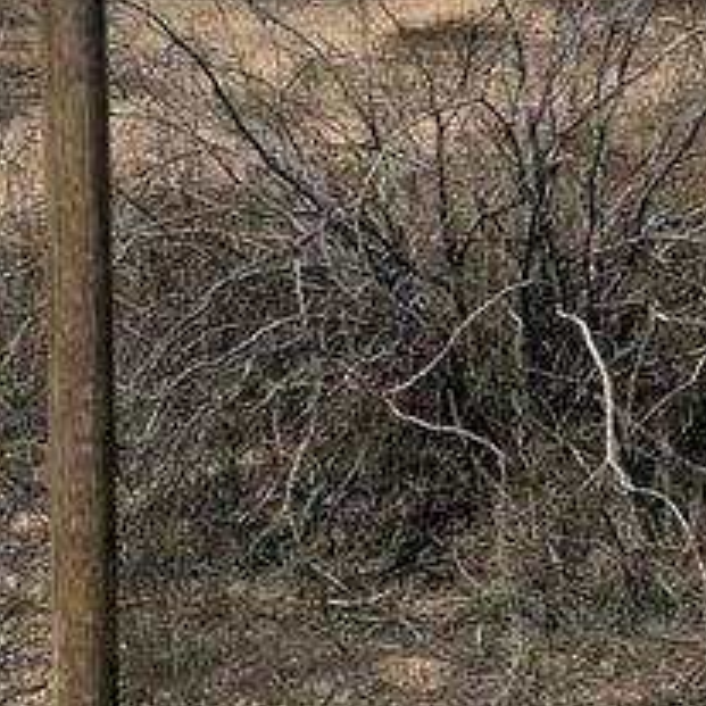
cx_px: 651
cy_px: 119
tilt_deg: -6.7
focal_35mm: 105
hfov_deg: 16.3
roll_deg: -1.0
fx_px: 2423
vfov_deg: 16.4
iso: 80
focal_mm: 6.76
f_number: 1.78
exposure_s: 1/7353
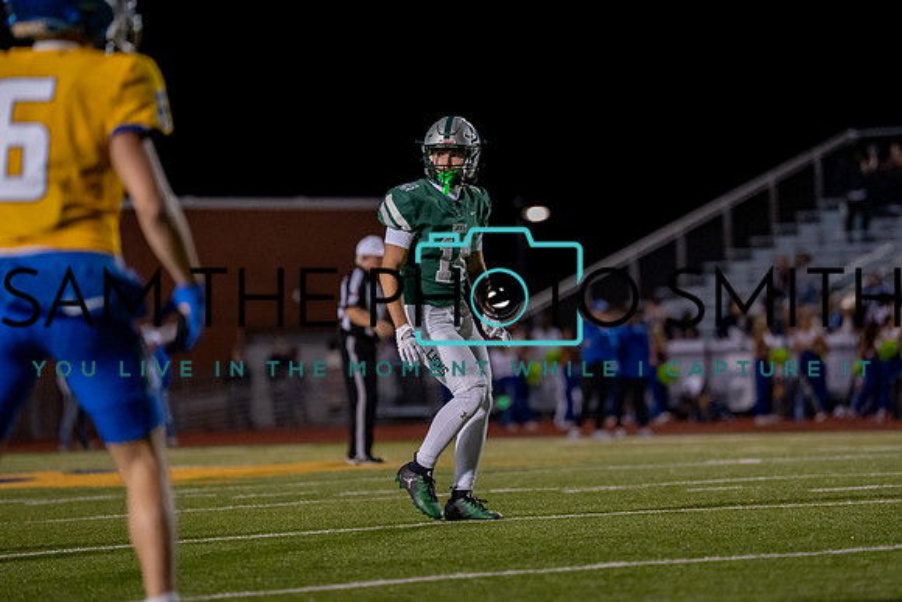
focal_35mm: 233
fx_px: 5834
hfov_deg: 8.8
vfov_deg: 5.9
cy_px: 288
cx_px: 476
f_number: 2.8
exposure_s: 1/1000
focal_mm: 200
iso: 3200
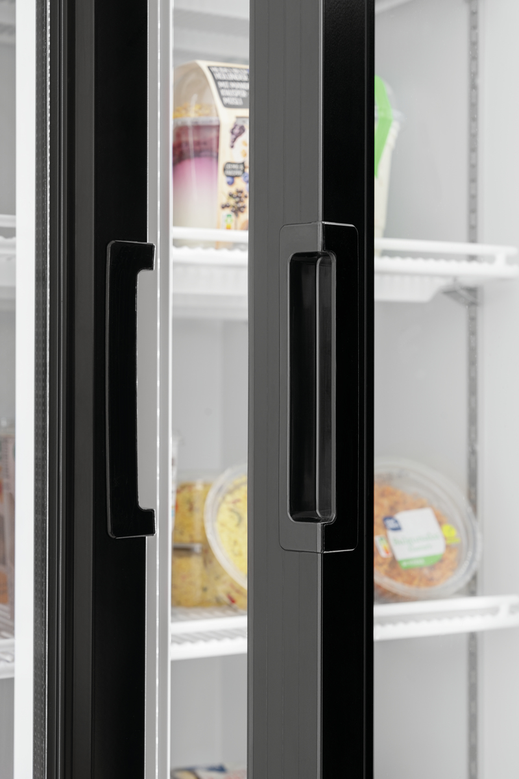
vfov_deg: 30.5
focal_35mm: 66
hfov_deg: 20.6
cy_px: 390
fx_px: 1427
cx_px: 260
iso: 64
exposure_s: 1/2.5
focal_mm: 66
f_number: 9
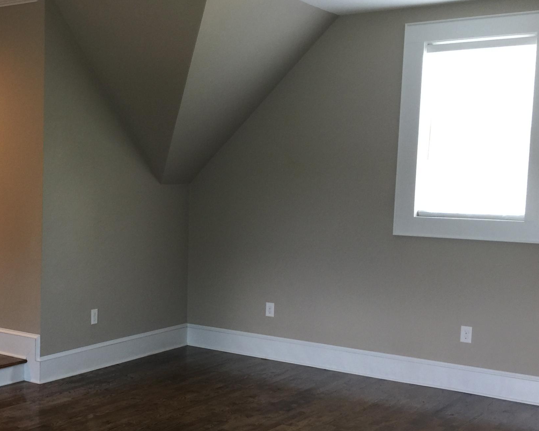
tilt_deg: -4.1
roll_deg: -2.5
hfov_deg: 34.7
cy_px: 254
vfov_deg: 29.1
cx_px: 98
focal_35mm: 52
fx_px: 829
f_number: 2.2
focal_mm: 4.15
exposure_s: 1/15
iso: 50
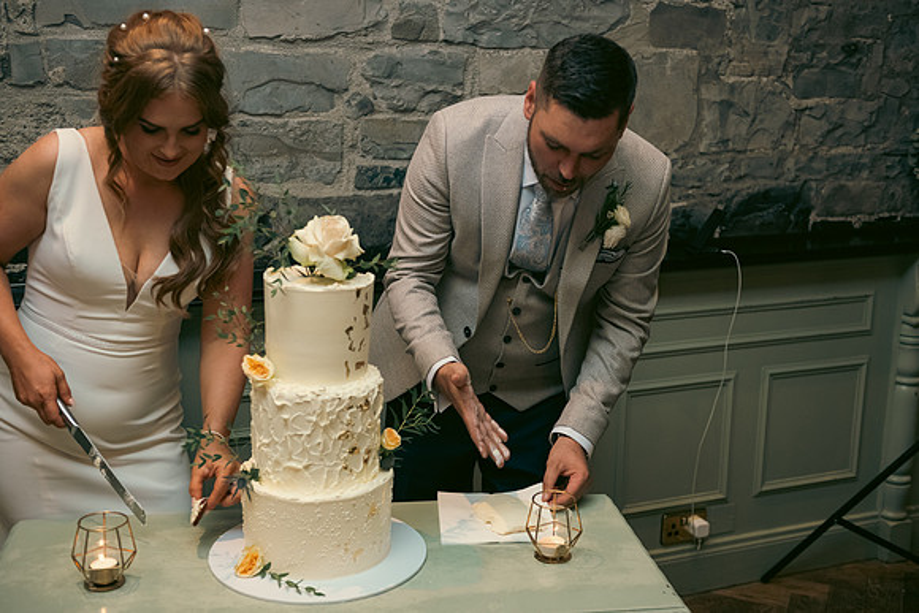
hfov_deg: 43.6
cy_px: 306
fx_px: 1149
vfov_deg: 29.9
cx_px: 460
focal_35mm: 45
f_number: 3.5
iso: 800
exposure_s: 1/160
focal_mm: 45
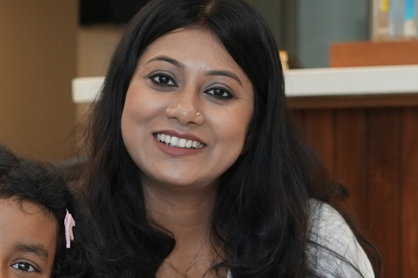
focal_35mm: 175
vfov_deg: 7.8
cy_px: 178
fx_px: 2032
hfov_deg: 11.6
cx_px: -26
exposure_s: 1/160
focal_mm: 50
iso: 640
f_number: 4
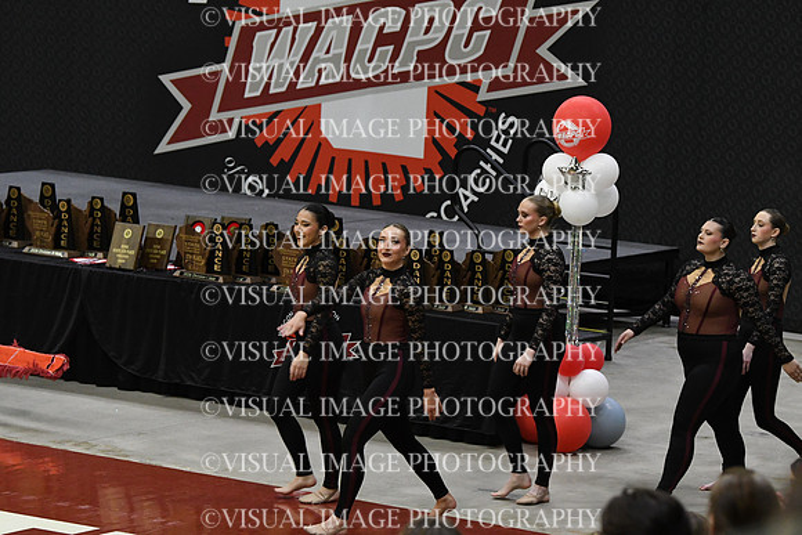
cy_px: 268
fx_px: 3677
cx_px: 401
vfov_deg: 8.3
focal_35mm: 165
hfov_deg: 12.4
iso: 5000
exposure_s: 1/400
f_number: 4
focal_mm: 110
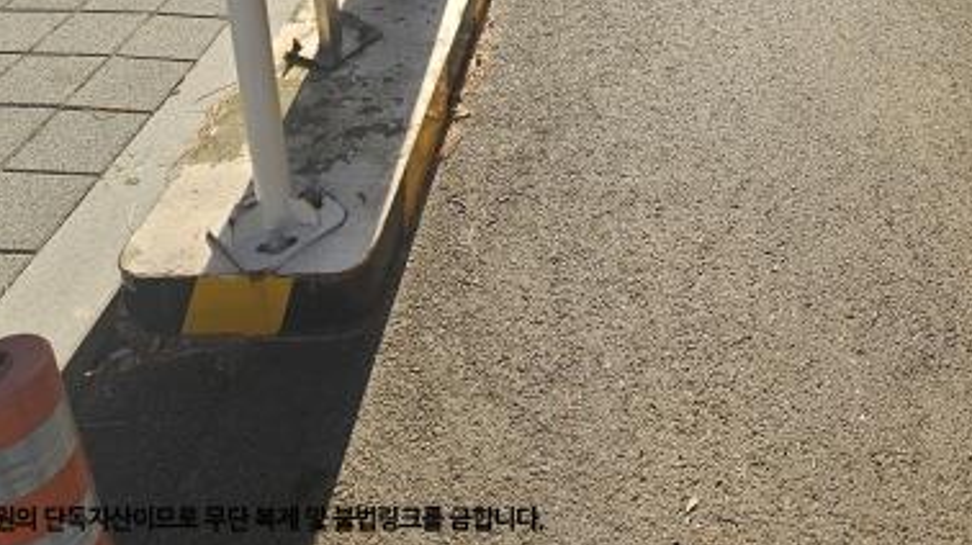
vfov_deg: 30.9
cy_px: -154
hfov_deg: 61.3
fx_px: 773
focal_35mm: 30
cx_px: 712
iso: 50
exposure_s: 1/950
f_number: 2.2
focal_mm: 2.2
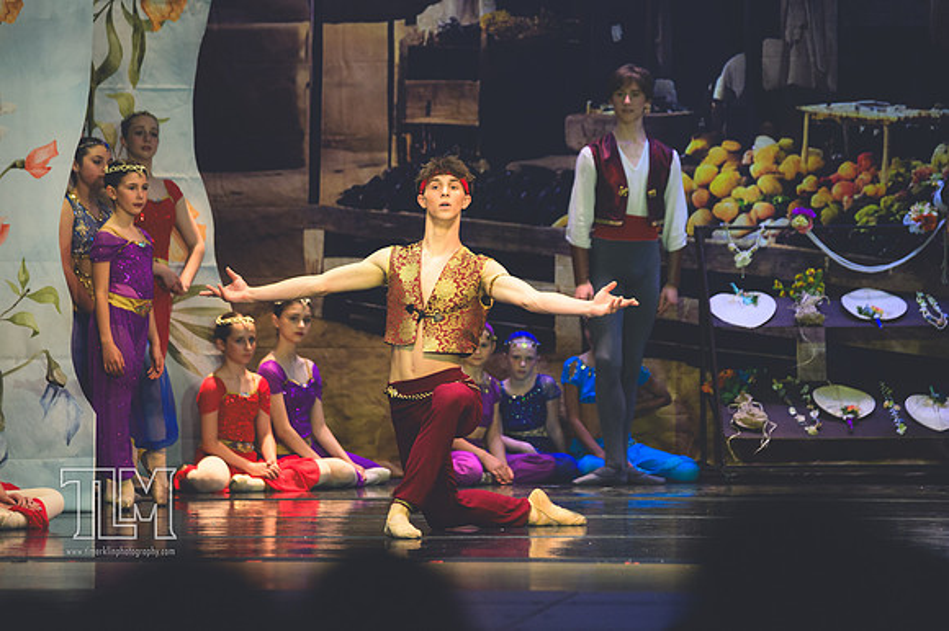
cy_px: 316
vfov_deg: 4.7
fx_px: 7693
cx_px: 474
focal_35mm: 292
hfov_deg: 7.1
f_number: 2.8
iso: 1800
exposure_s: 1/500
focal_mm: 195
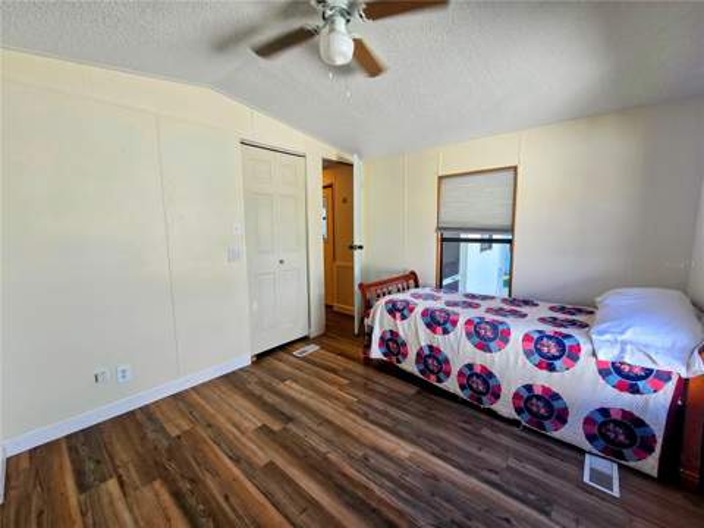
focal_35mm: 13
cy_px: 264
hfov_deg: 106.2
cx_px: 352
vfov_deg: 89.9
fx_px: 264
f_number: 2.2
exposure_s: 1/120
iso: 80
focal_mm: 2.2
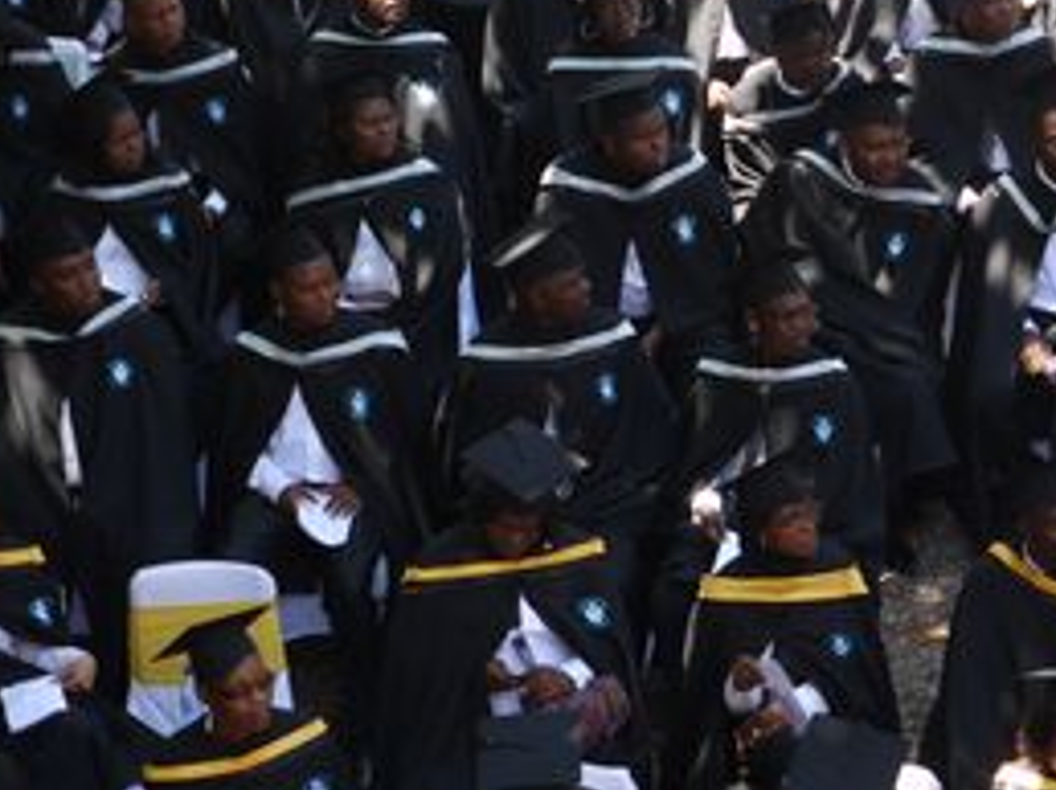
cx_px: 553
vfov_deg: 11.0
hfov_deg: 14.6
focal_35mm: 135
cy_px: 528
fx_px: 4114
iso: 100
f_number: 5.5
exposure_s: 1/60
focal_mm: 34
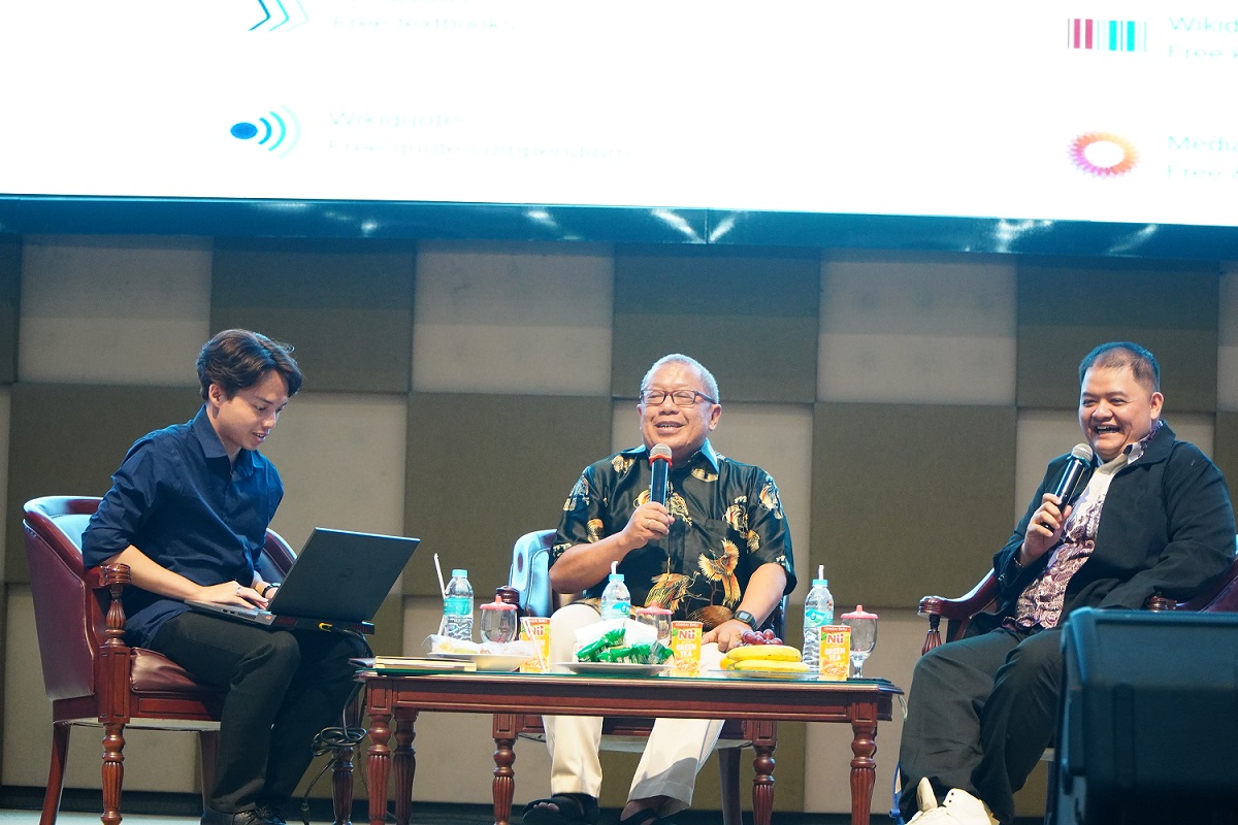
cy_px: 412
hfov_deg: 17.9
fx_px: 3920
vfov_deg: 12.0
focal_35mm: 114
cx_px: 619
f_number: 4
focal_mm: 76
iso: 2000
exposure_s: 1/60
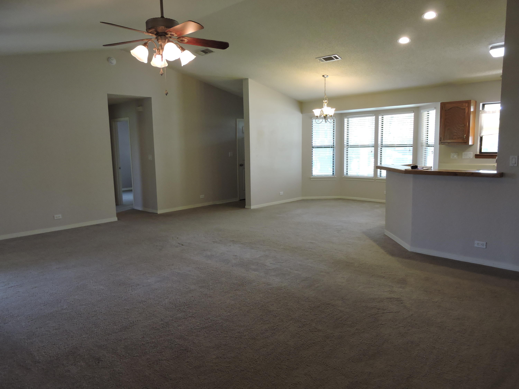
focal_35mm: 24
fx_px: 360
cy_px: 194
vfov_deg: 56.8
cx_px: 260
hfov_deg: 71.6
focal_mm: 4.3
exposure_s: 1/30
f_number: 3.3
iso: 220
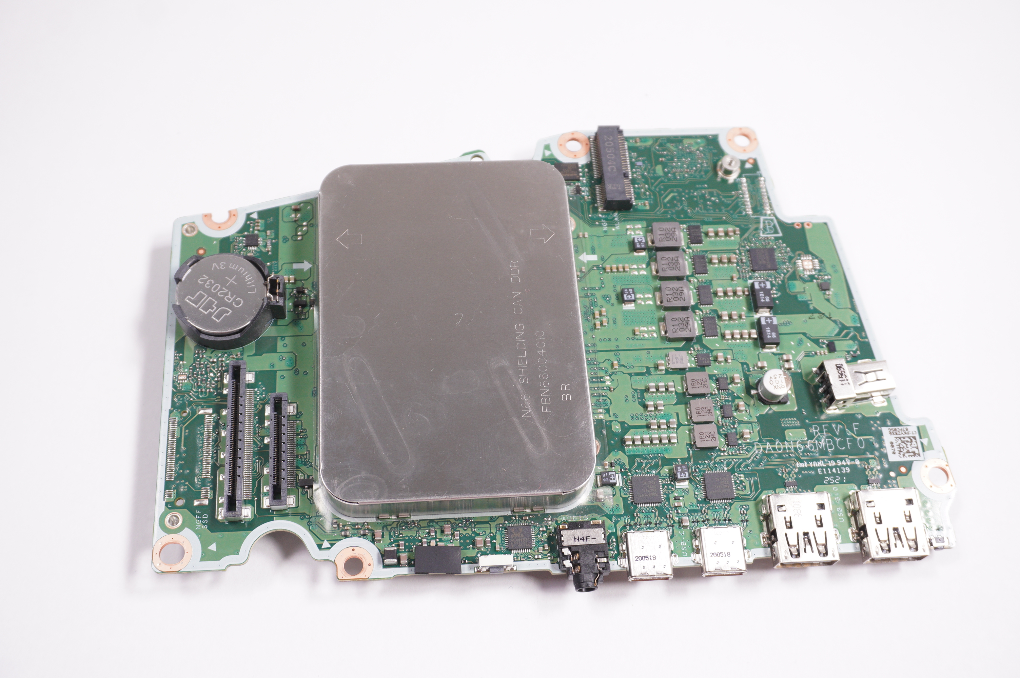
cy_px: 339
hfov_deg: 51.3
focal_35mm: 38
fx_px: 1062
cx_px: 510
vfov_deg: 35.4
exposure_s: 1/160
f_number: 5.6
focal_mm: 25
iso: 400
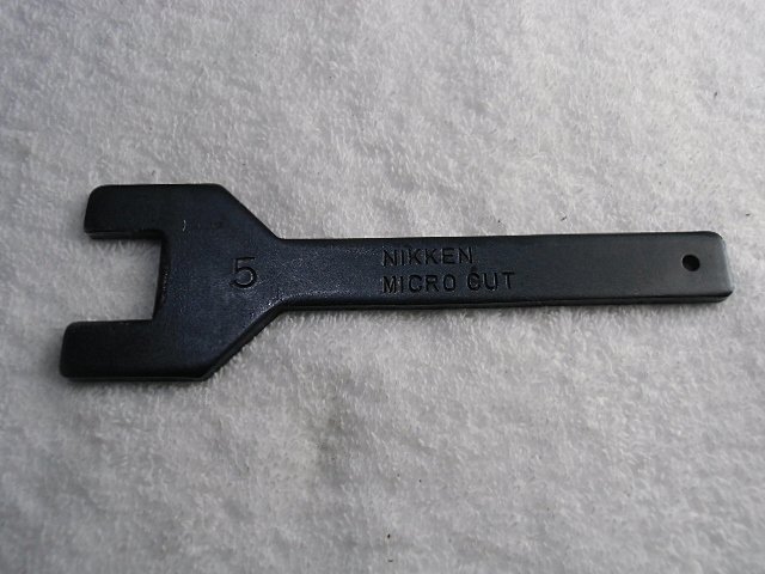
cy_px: 287
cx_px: 382
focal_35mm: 33
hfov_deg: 55.4
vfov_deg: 42.9
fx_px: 729
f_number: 3.7
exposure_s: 1/125
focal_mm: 5.93
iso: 200
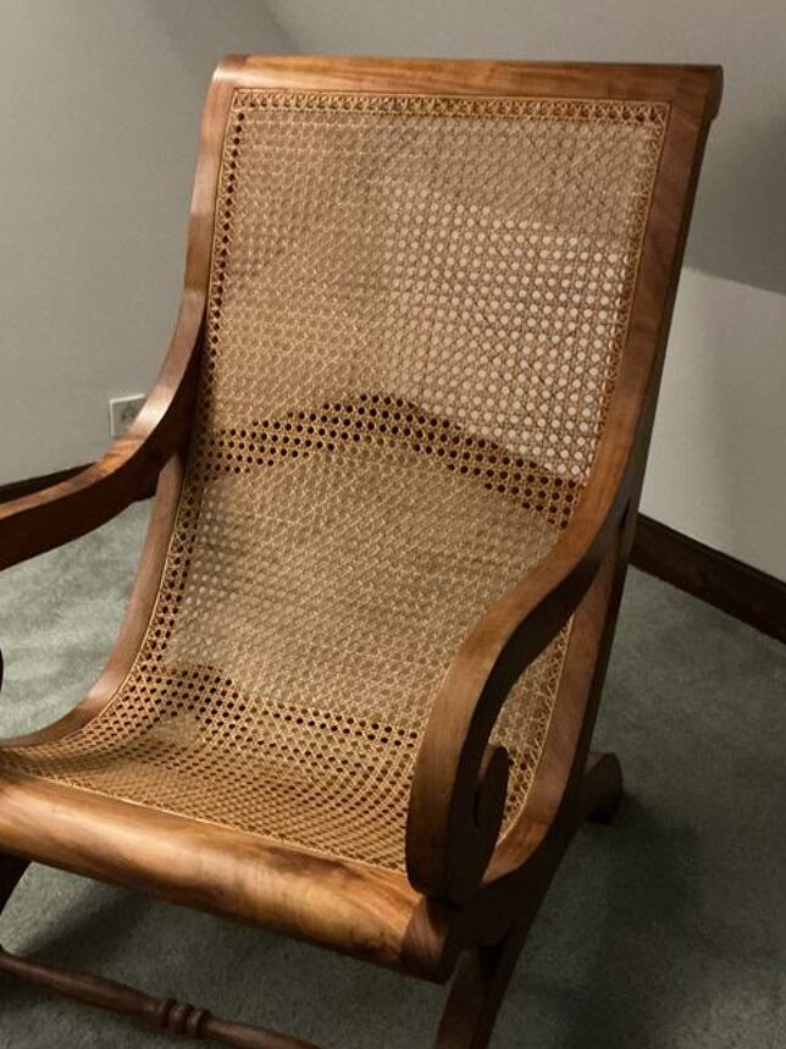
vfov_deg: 41.9
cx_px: 337
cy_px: 615
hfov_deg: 32.1
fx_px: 1363
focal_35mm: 45
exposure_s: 1/20
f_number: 1.8
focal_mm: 3
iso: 500
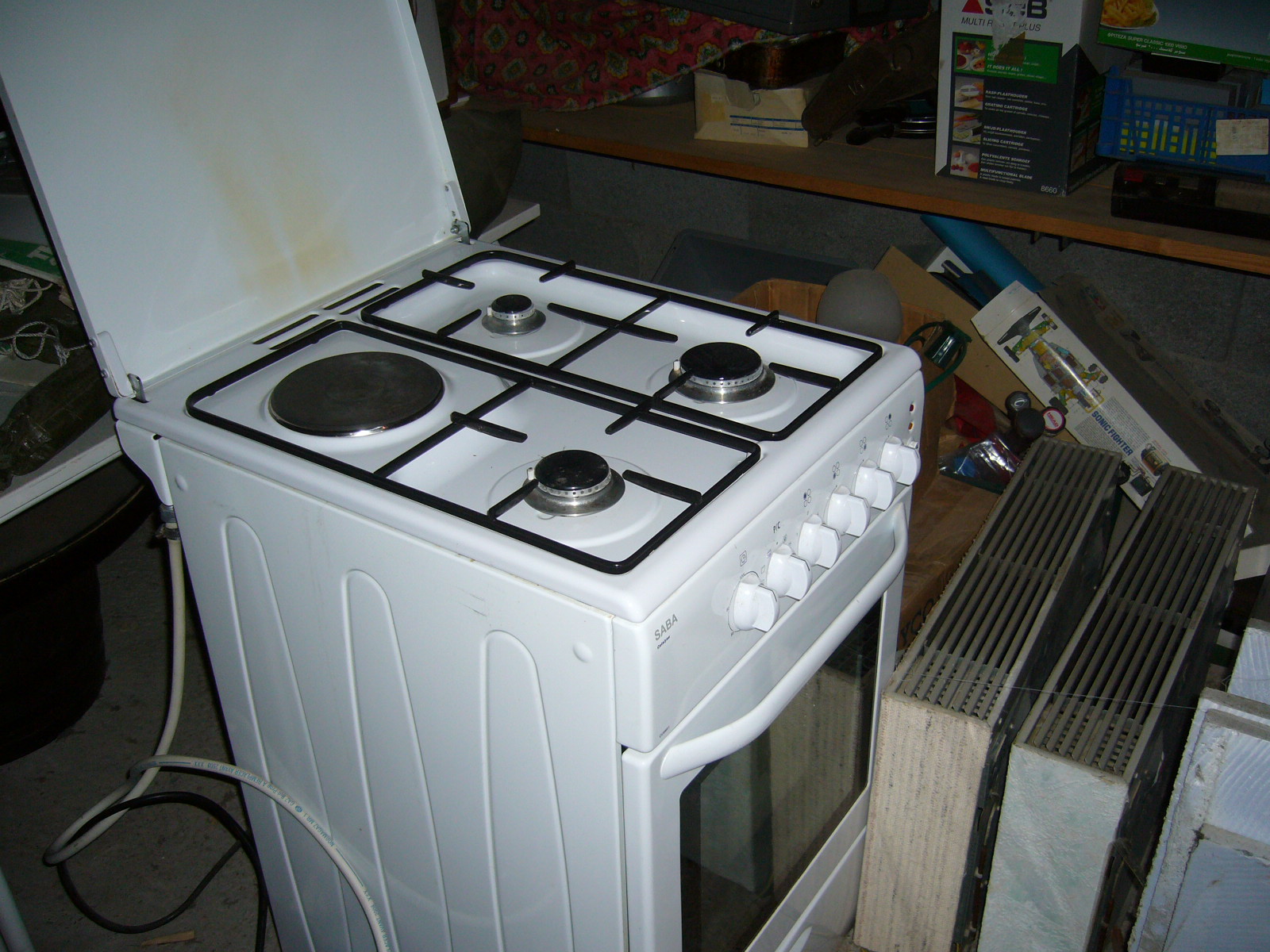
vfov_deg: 40.7
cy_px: 476
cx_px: 635
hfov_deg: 52.6
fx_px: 1284
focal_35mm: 35
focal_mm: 5.8
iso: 100
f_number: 2.8
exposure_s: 1/30
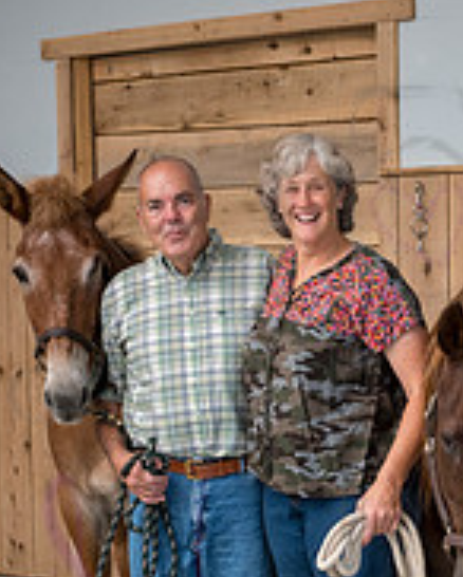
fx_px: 1984
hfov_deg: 13.2
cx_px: 431
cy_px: 507
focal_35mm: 116
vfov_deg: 16.4
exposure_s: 1/160
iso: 400
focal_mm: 50
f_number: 9
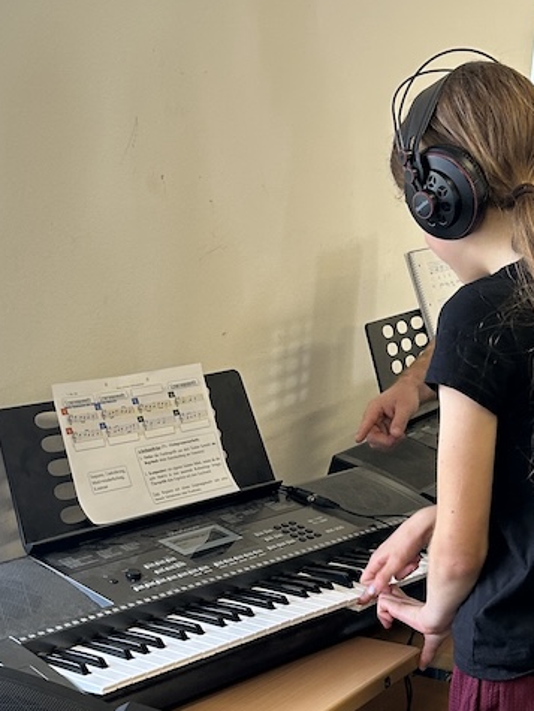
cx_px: 233
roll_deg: -0.4
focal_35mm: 70
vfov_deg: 27.4
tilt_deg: -18.7
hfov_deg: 21.0
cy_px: 519
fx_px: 1438
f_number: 1.5
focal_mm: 5.7
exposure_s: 1/100
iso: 80
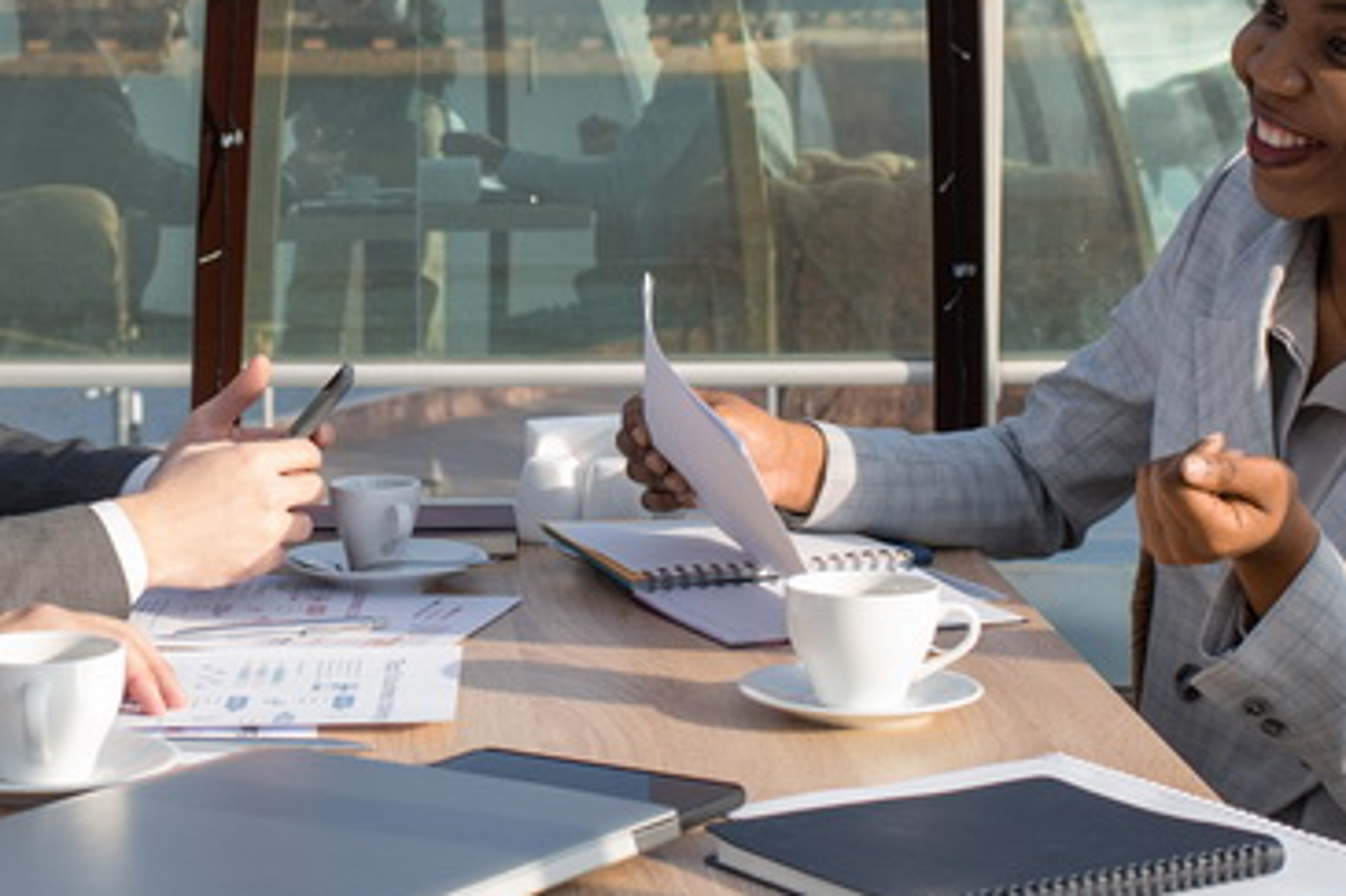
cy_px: 378
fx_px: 3588
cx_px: 310
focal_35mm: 96
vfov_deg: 14.2
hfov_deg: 21.0
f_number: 5.6
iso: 200
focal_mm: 35
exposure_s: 1/400
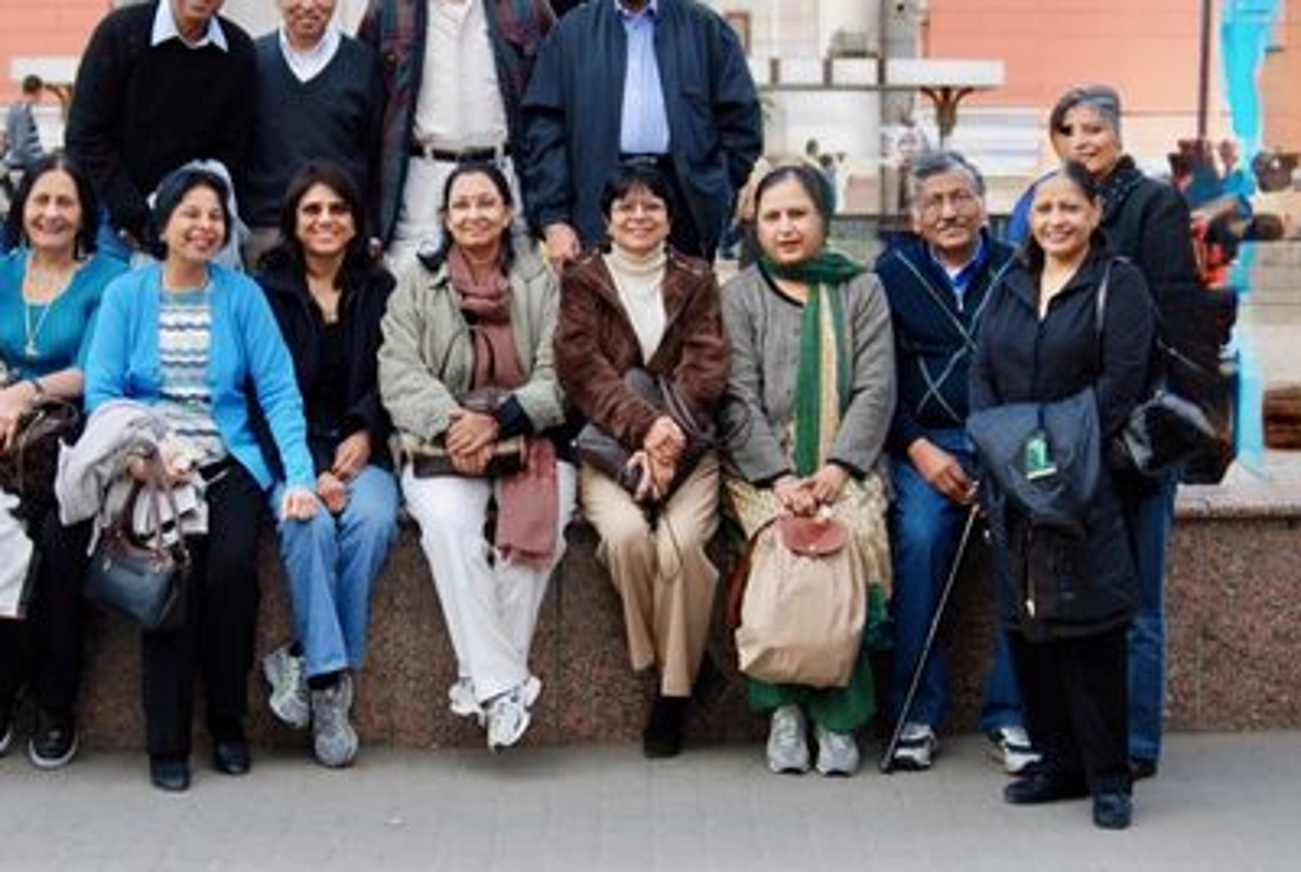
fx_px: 3257
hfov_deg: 22.6
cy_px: 290
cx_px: 527
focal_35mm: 90
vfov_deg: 15.2
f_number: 5.6
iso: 200
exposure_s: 1/125
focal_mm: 40
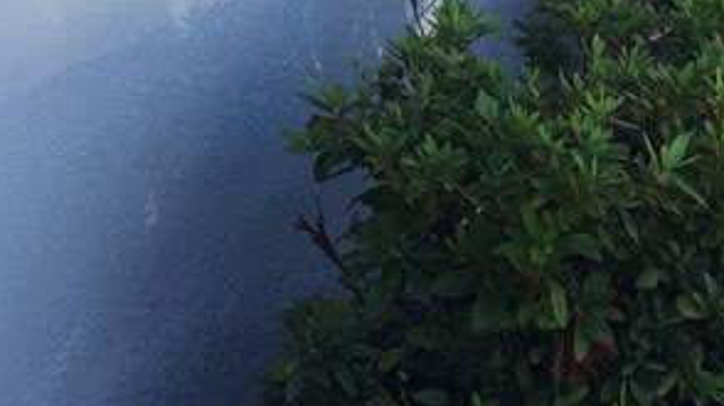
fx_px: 2111
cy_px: -475
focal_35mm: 110
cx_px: 224
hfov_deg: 19.4
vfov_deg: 10.0
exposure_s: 1/534
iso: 32
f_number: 2.2
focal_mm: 4.15
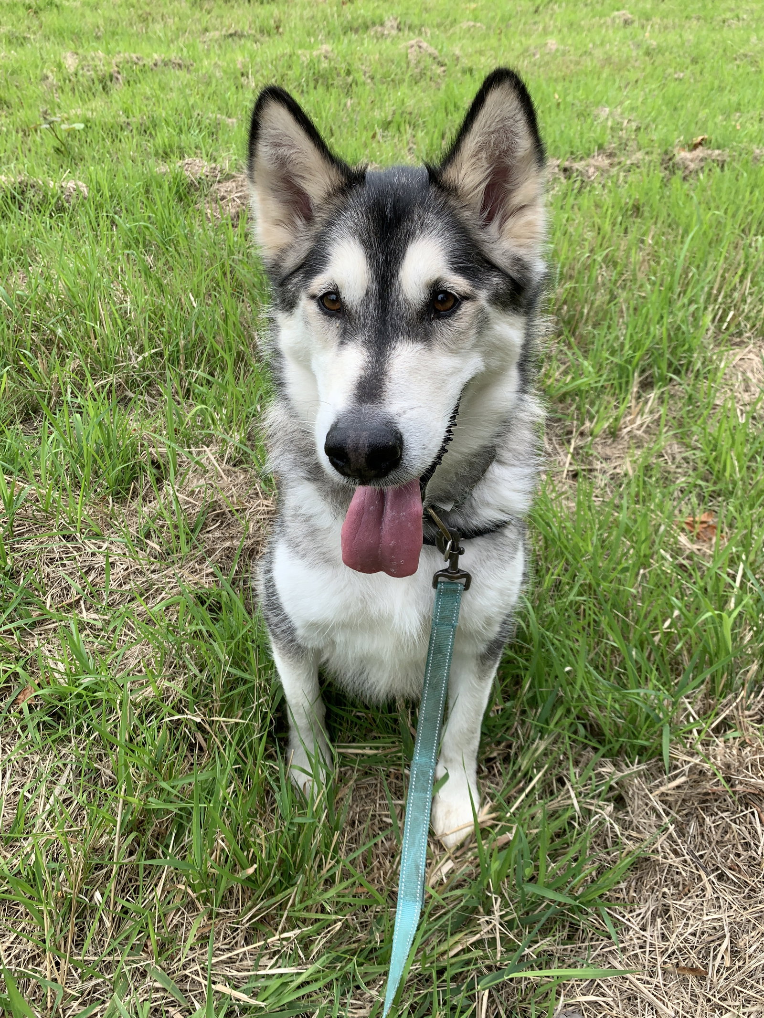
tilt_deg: -42.3
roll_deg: -4.6
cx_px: 382
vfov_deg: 67.3
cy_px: 509
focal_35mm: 26
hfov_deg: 53.1
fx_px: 765
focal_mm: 4.25
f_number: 1.8
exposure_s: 1/529
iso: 25
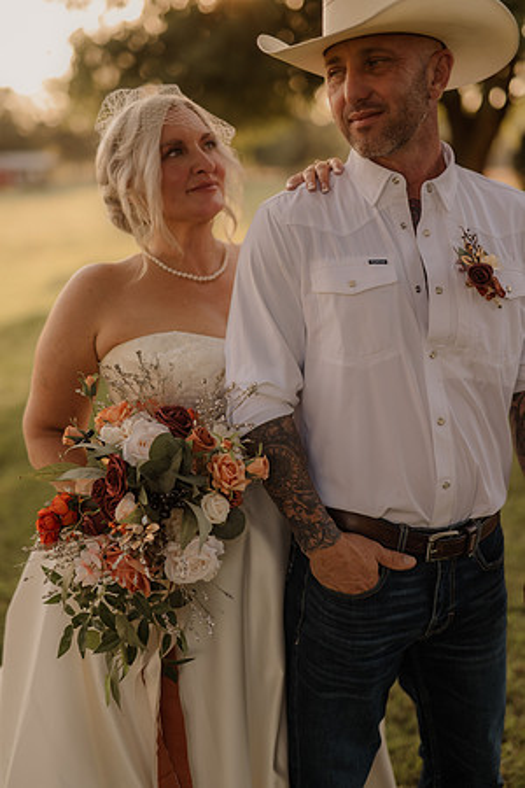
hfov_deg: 27.0
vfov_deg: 39.6
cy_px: 394
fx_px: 1094
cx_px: 262
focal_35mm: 50
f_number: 2.8
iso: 200
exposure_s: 1/640
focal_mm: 50
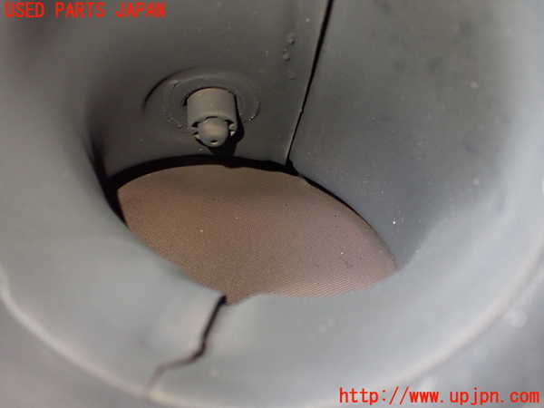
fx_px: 471
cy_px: 204
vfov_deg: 46.8
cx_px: 272
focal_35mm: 30
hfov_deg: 60.0
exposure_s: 1/40
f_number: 2.3
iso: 800
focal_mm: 5.4
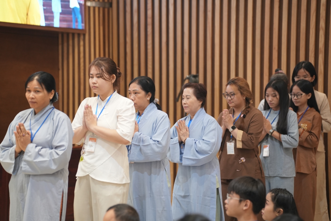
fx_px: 975
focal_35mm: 106
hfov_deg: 19.3
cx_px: 166
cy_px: 110
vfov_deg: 12.9
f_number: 2.8
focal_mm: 106
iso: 2000
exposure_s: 1/125
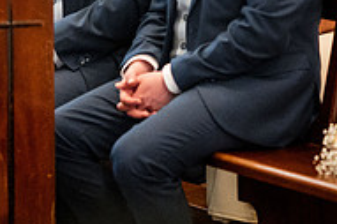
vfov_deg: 4.1
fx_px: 3133
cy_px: -155
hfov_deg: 6.2
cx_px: 100
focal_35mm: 335
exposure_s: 1/500
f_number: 1.6
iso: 4000
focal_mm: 85
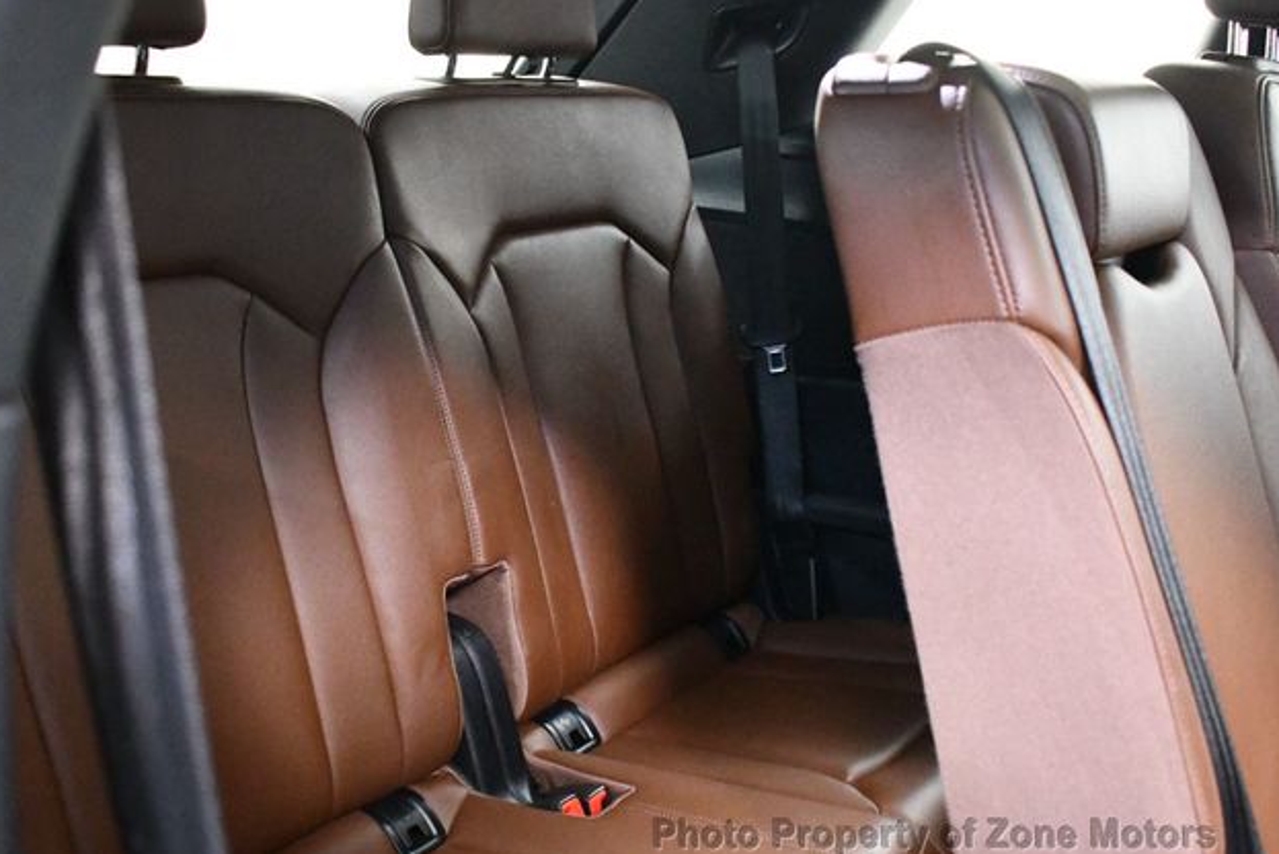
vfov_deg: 36.0
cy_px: 435
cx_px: 628
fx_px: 1315
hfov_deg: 51.9
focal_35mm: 37
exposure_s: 1/60
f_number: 3.5
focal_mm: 18
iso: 10000
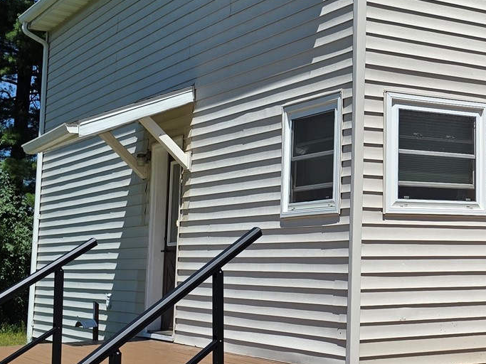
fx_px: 969
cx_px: 508
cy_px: 162
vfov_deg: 21.3
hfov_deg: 26.4
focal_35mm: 69
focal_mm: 6.3
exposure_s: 1/960
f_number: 1.7
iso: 12
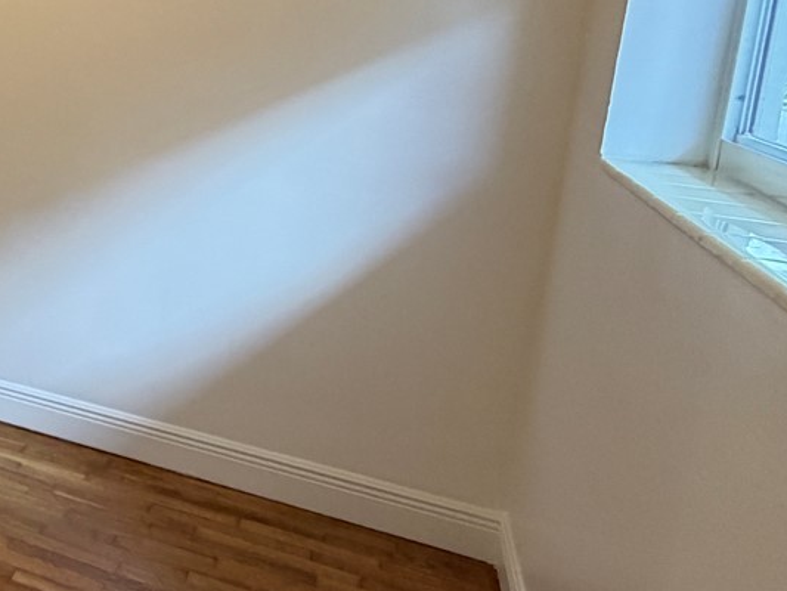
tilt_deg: -9.1
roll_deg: -1.0
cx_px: -263
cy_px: 142
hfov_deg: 32.3
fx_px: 955
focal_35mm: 42
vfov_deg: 33.6
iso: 320
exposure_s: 1/120
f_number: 2.2
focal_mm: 2.22
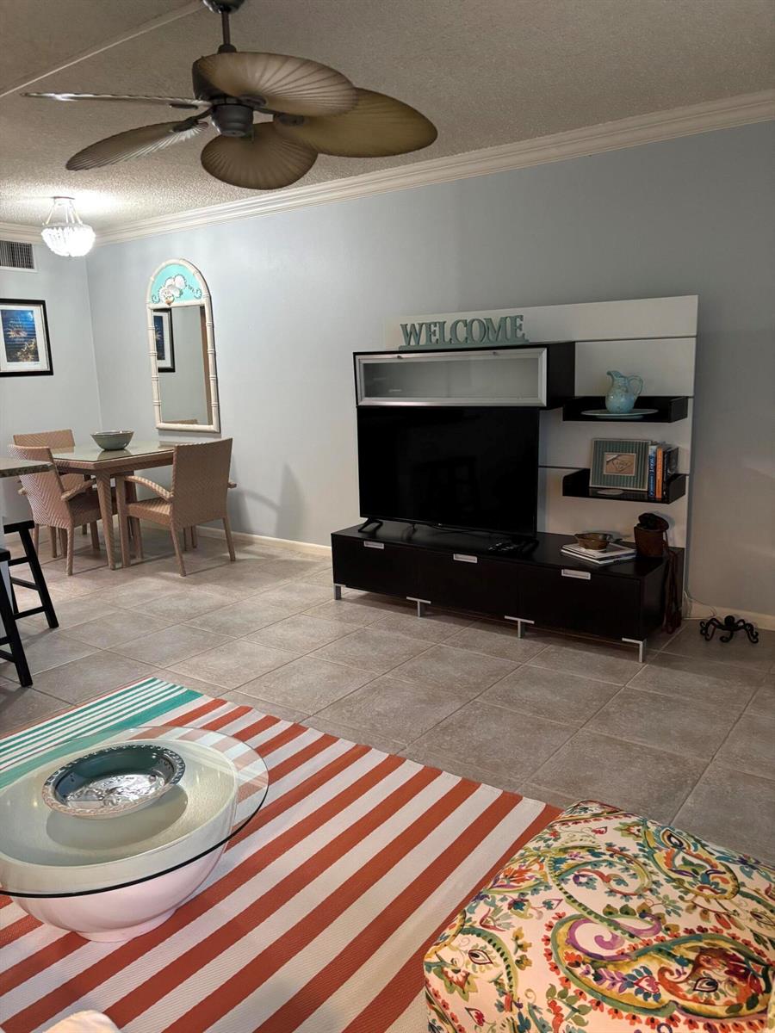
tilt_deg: -11.3
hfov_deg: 53.1
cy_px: 516
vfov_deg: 67.3
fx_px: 776
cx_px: 388
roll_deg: +1.4
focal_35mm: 26
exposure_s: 1/60
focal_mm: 5.96
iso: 400
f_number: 1.6
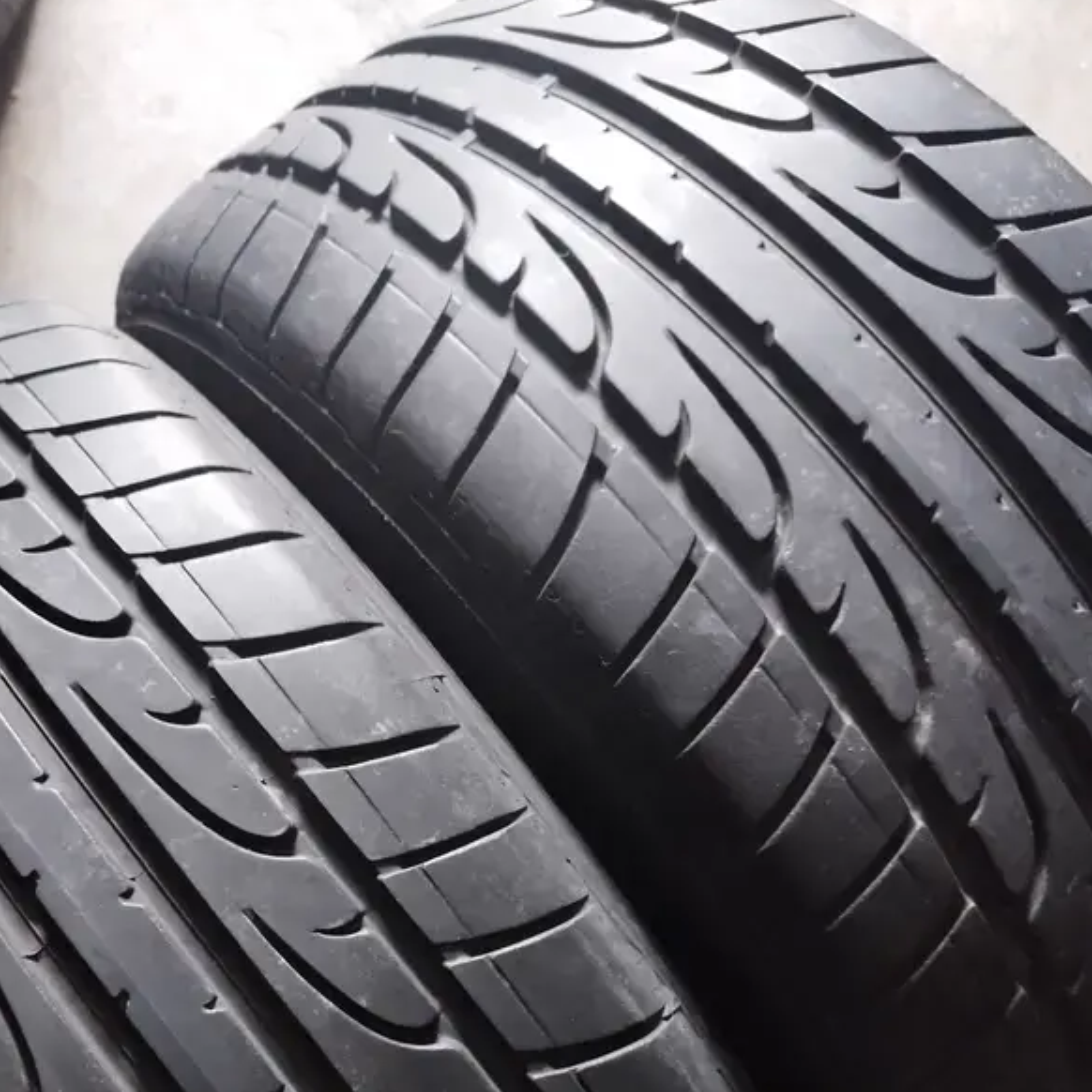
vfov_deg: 41.7
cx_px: 432
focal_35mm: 38
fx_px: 1356
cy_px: 895
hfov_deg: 43.6
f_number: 1.89
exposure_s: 1/20
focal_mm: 5.95
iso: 620
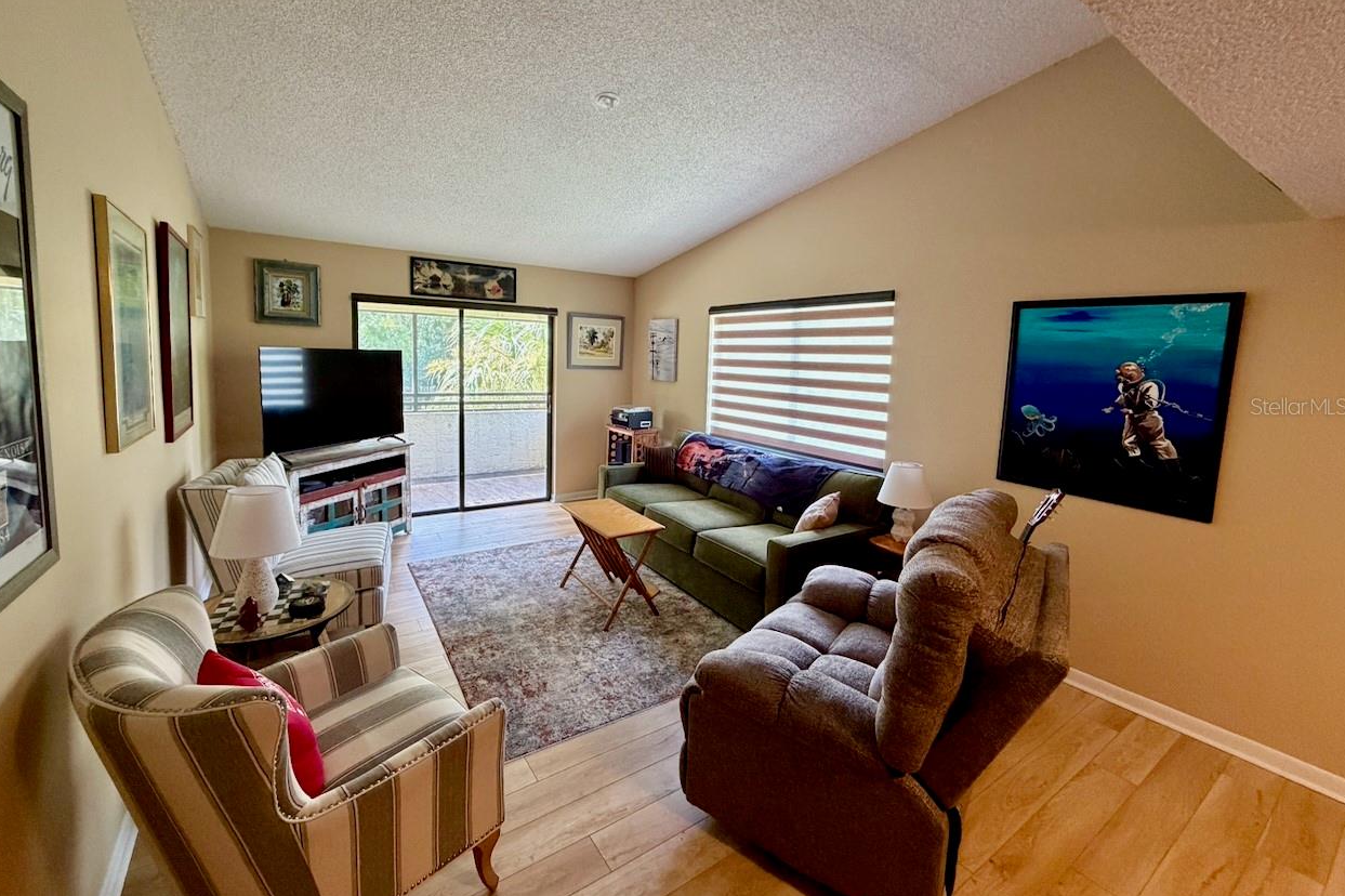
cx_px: 660
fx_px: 560
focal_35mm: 15
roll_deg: -1.0
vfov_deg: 77.1
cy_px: 406
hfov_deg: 100.4
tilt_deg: -5.3
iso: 320
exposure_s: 1/60
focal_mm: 2.22
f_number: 2.2
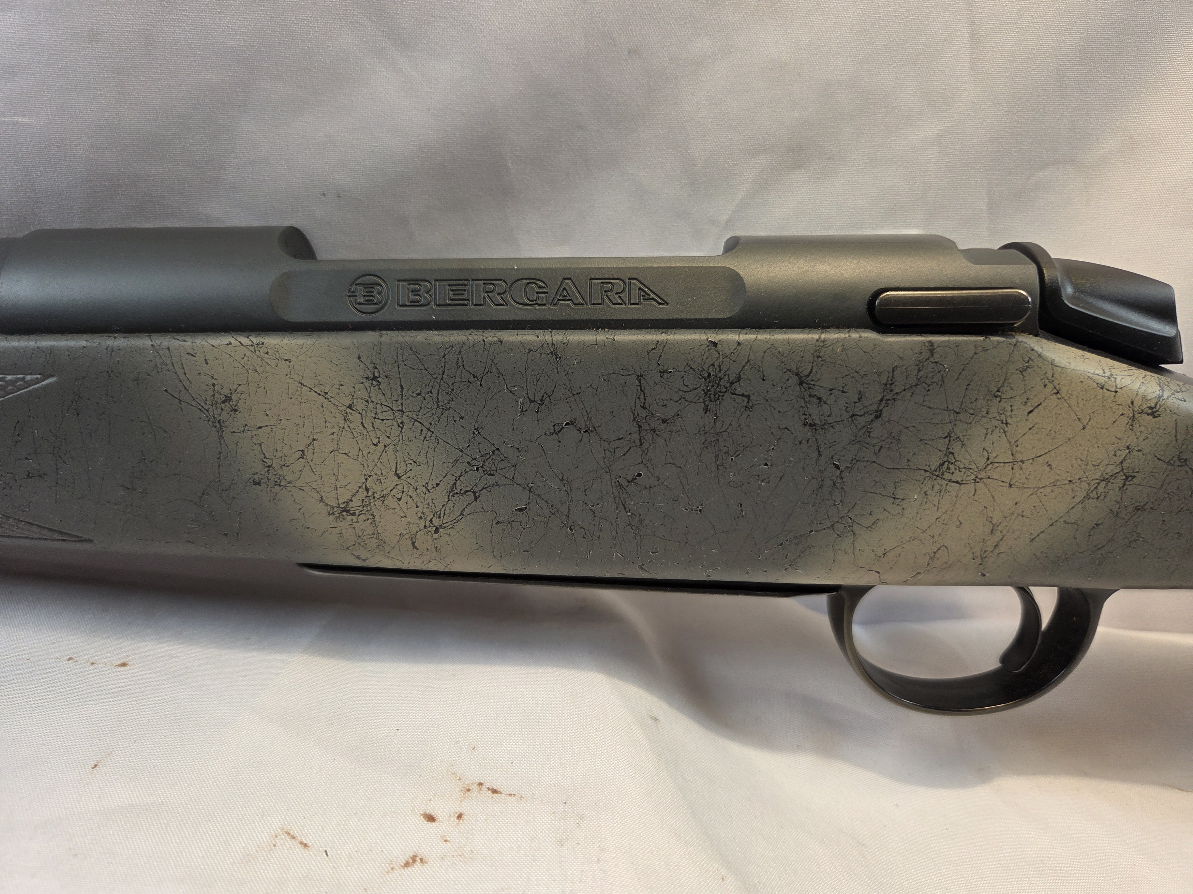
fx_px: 793
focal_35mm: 23
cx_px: 596
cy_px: 447
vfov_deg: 58.9
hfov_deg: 73.9
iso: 25
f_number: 1.8
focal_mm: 5.4
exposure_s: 1/138
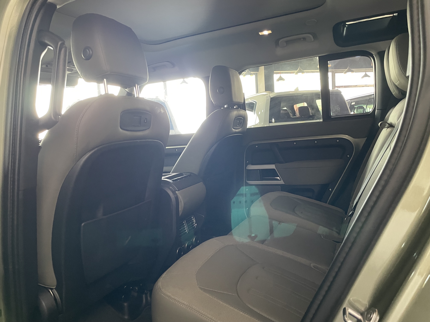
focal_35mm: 26
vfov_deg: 53.1
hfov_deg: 67.3
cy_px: 161
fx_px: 323
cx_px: 215
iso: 400
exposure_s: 1/50
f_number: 1.6
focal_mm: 4.2
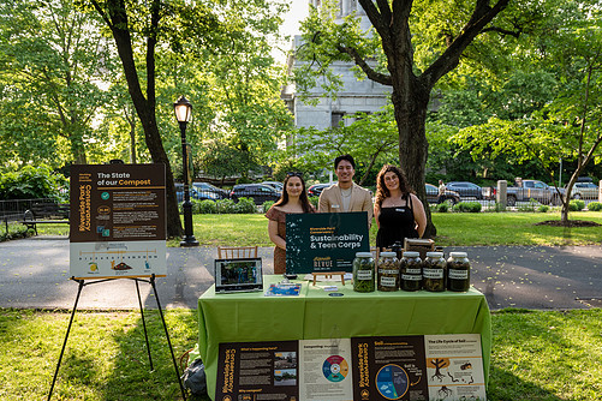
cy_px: 229
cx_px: 333
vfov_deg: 46.3
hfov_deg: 65.3
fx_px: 468
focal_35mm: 28
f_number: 3.5
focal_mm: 24
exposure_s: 1/200
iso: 250
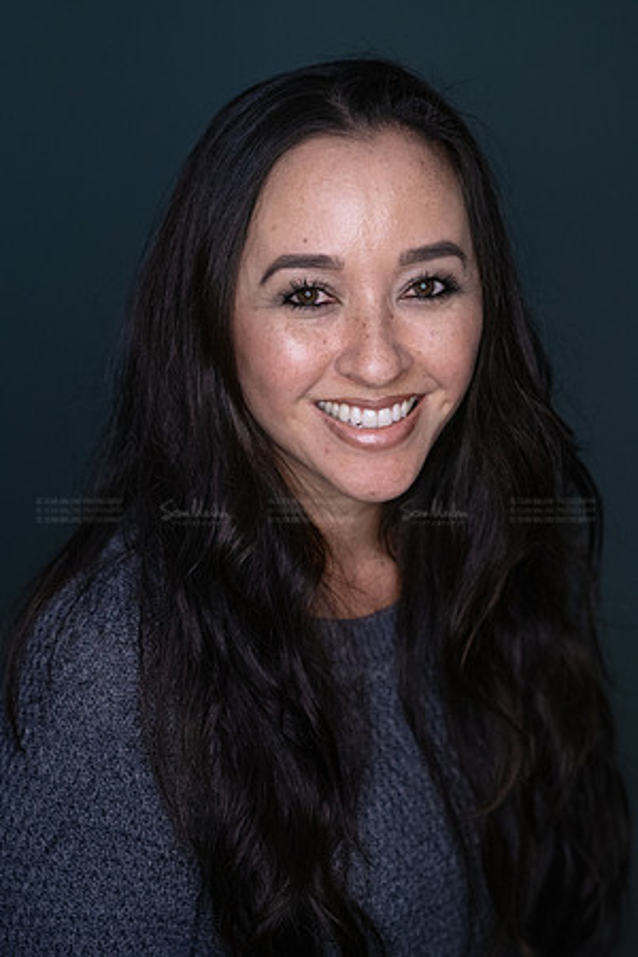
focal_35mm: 85
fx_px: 2259
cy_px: 478
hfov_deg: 16.1
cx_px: 319
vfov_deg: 23.9
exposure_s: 1/320
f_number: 3.5
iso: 2000
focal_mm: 85
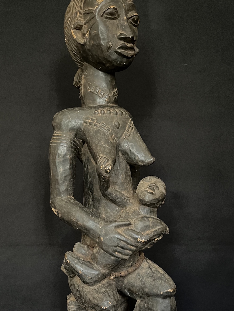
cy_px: 207
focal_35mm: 41
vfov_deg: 45.1
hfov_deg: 35.1
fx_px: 370
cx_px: 112
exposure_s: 1/23
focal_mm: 5.1
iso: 1000
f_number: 1.6
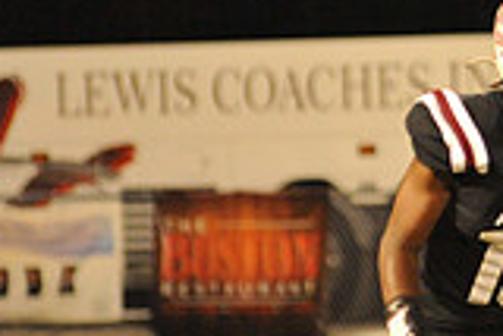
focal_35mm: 723
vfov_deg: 1.9
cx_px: 839
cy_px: 207
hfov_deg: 2.8
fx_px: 10111
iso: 5000
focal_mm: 200
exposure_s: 1/160
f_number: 5
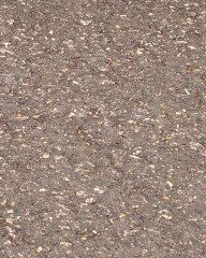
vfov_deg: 8.3
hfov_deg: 7.1
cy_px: -434
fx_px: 1570
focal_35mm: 206
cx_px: -264
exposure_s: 1/1522
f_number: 1.6
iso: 50
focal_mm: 5.96
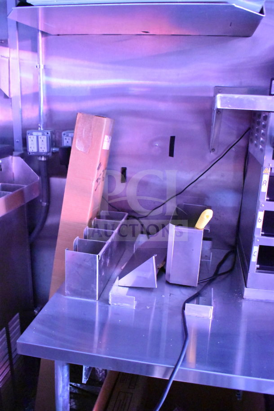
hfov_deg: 41.7
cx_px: 137
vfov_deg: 59.5
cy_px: 206
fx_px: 360
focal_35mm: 32
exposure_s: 1/30
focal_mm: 21
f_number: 3.8
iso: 14400
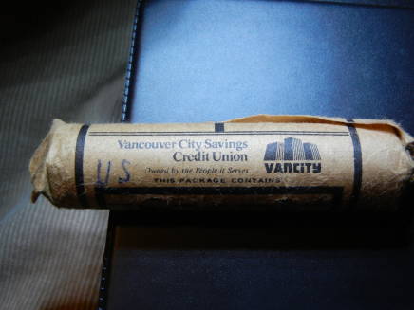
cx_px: 207
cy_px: 155
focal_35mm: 45
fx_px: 538
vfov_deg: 32.2
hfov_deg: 42.1
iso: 160
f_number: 3.8
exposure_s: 1/61.4
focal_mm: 8.1
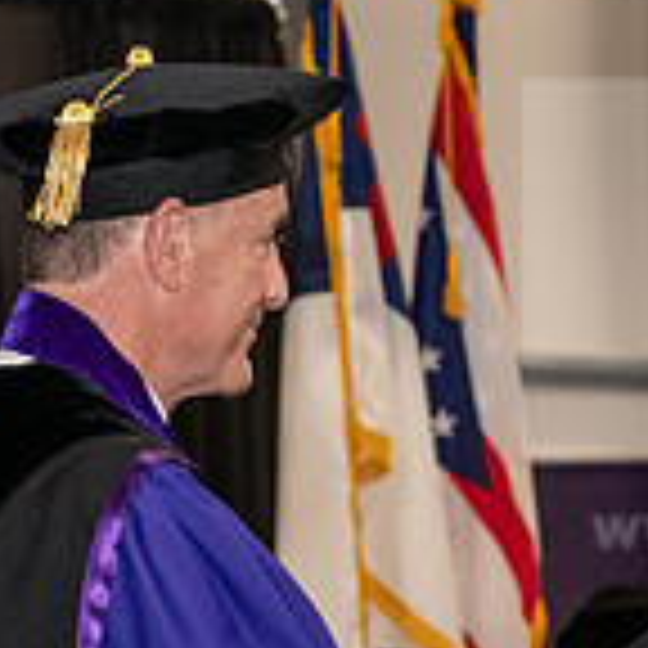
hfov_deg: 7.3
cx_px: 387
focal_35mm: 239
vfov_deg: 7.3
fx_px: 5062
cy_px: 623
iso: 2500
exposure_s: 1/200
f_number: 5
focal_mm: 70
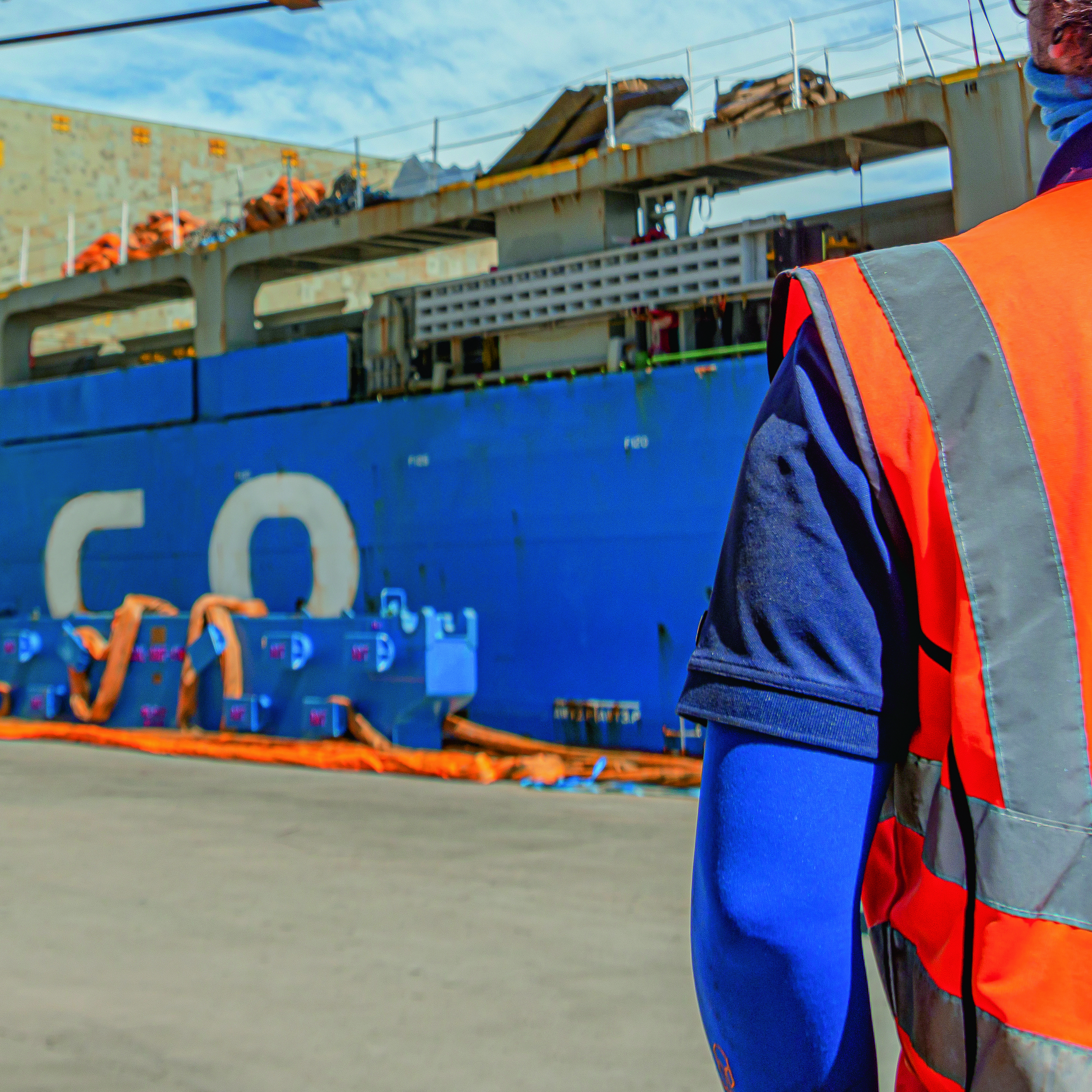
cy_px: 235
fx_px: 2391
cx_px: 81
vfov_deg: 25.3
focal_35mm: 67
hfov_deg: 24.9
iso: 100
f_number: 5
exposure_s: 1/500
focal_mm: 30
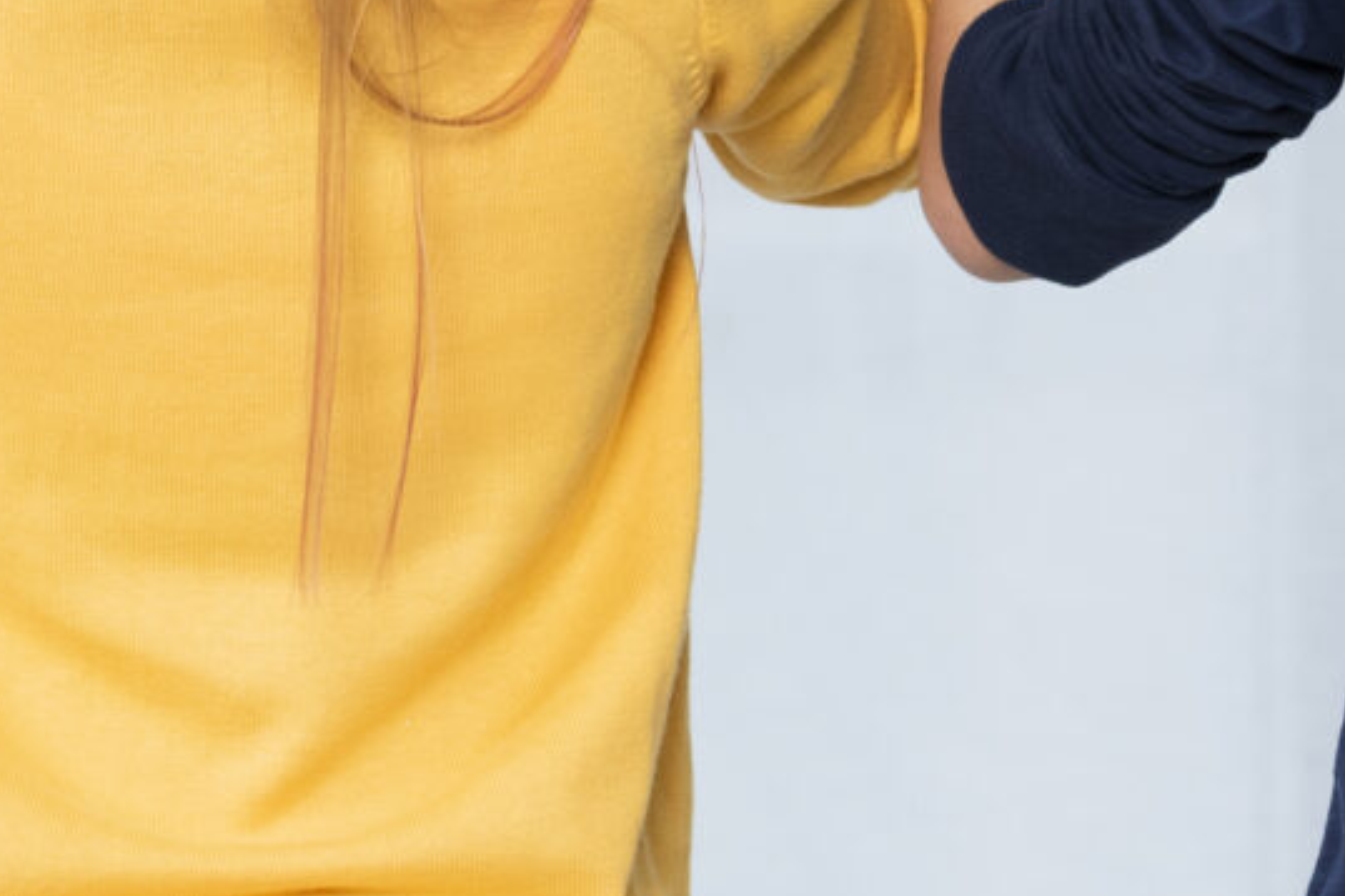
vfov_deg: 4.1
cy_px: -1054
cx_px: -316
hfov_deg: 6.1
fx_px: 12478
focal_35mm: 334
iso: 250
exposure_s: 1/160
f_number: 5
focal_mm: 70
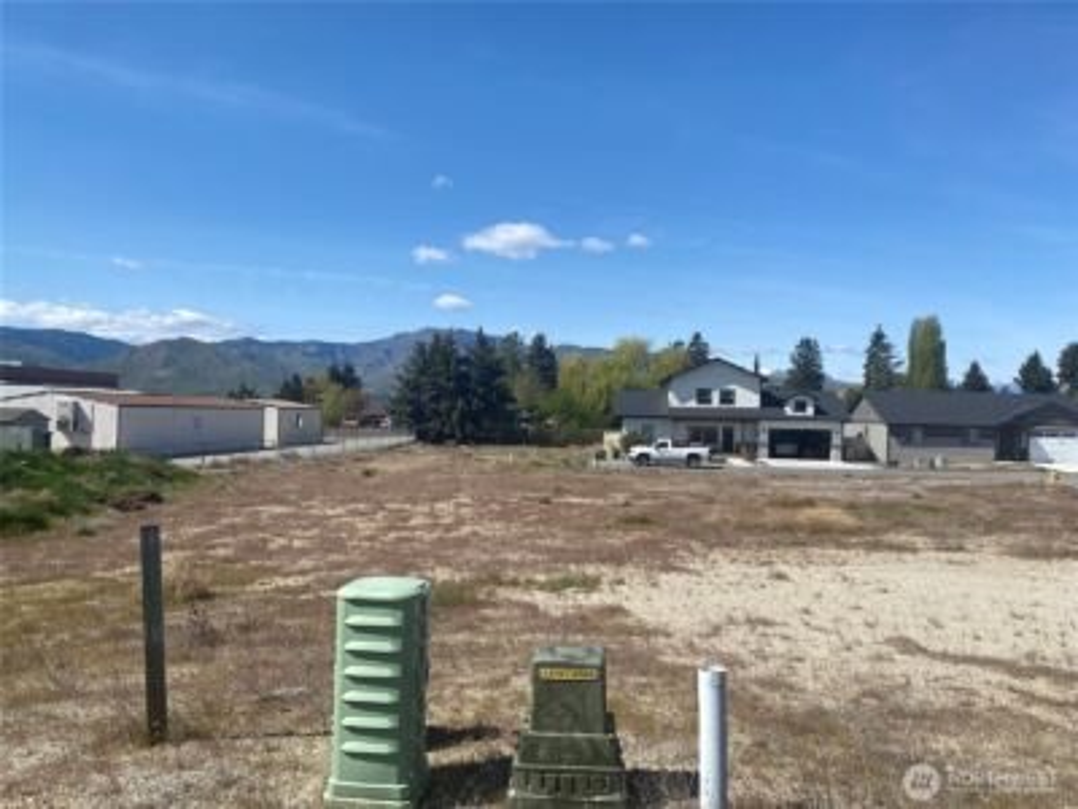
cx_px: 539
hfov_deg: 67.3
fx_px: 810
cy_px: 404
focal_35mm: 26
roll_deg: -0.8
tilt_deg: +0.5
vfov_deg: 53.1
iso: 32
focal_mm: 4.25
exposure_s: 1/3610
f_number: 1.8
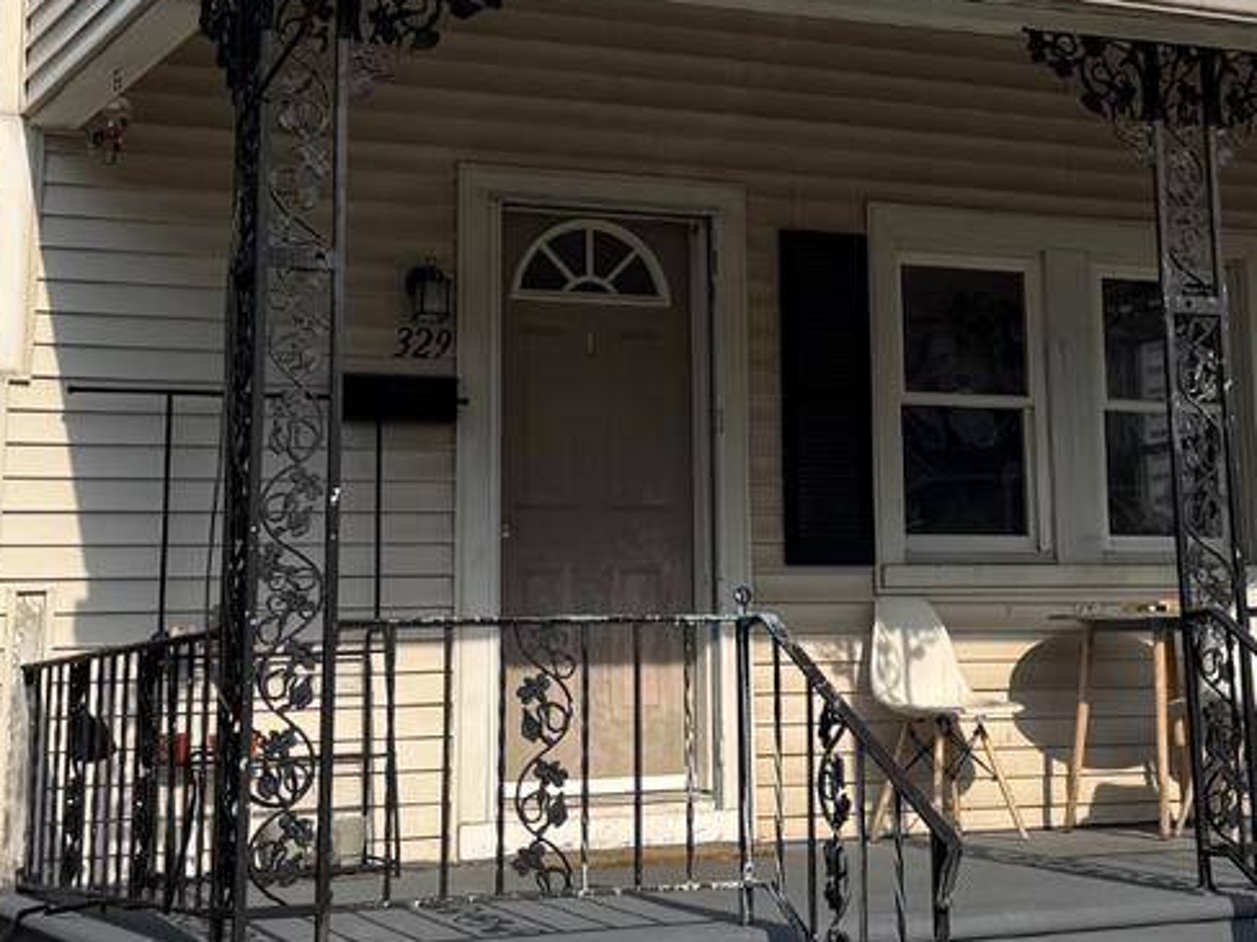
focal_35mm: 71
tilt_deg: +12.0
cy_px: 116
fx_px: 2578
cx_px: 829
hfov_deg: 27.3
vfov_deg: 20.3
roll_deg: +1.3
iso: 80
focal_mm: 6.76
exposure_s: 1/4673
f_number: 1.78
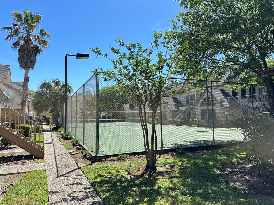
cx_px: 137
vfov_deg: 56.8
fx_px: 190
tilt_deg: +5.0
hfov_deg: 71.6
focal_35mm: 24
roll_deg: +0.8
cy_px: 102
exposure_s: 1/2203
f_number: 1.78
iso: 80
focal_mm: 6.86
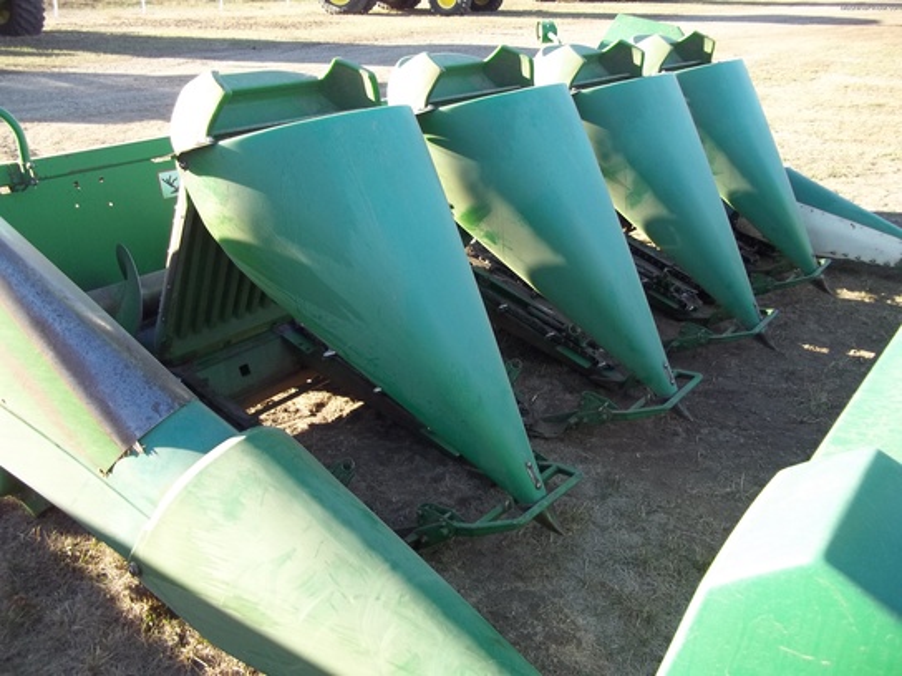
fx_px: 834
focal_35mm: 32
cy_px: 338
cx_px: 451
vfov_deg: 44.2
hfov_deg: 56.8
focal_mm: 5.7
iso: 64
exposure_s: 1/160
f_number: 2.9
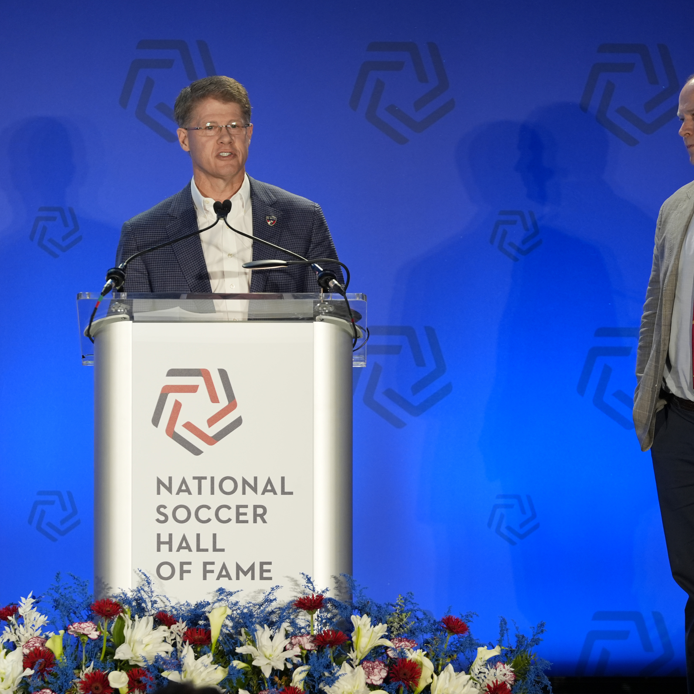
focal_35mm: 256
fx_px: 5807
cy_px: 348
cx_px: 414
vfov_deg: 6.8
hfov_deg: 6.8
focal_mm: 200
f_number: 4.5
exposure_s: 1/250
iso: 1250
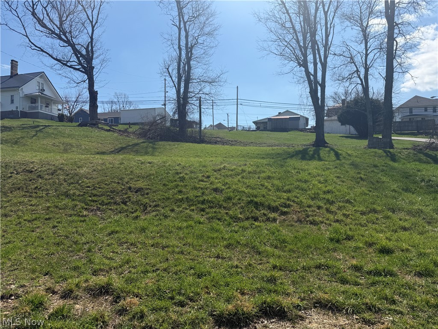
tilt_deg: +2.4
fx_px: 304
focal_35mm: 24
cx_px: 219
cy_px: 164
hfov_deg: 71.6
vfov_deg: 56.8
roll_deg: +0.3
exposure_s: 1/6711
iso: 80
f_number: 1.78
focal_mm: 6.76
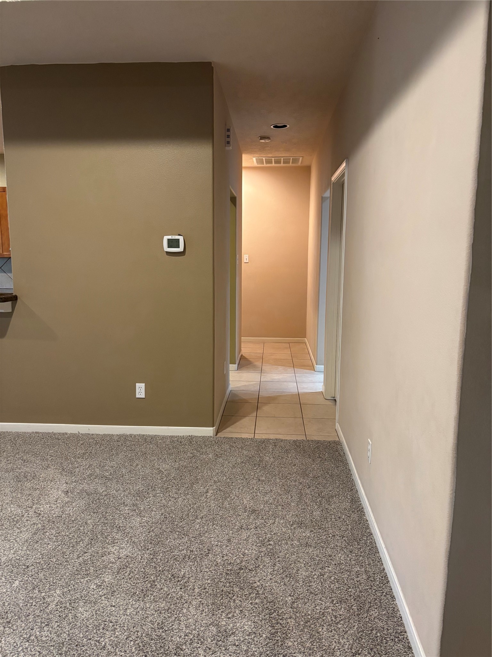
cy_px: 328
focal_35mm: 26
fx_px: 493
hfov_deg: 53.1
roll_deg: -1.1
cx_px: 246
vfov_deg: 67.3
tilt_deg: -7.9
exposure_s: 1/60
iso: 400
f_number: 1.6
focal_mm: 5.96
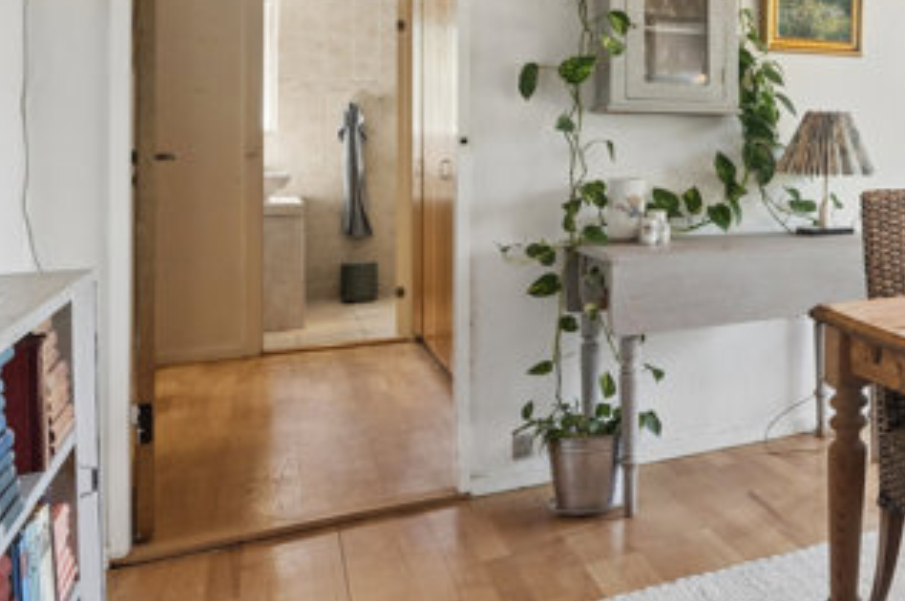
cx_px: 1134
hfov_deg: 36.4
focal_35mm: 38
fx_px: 954
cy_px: 173
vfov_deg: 34.5
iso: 500
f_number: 8
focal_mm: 10
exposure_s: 1/125
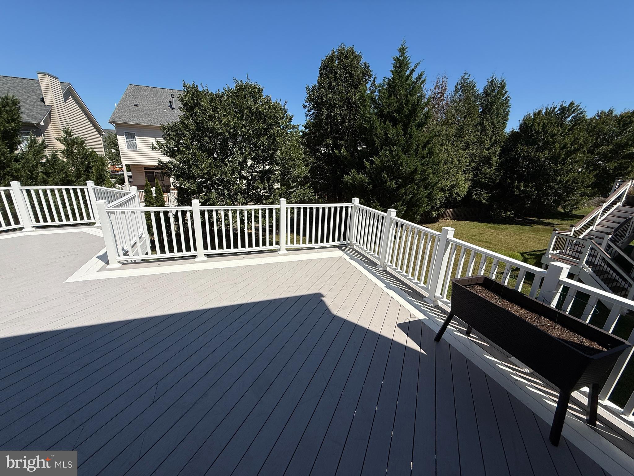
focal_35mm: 14
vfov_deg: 85.7
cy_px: 238
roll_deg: -2.3
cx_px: 317
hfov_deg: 102.1
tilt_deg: -16.7
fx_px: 256
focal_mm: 2.22
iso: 64
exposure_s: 1/5155
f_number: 2.2
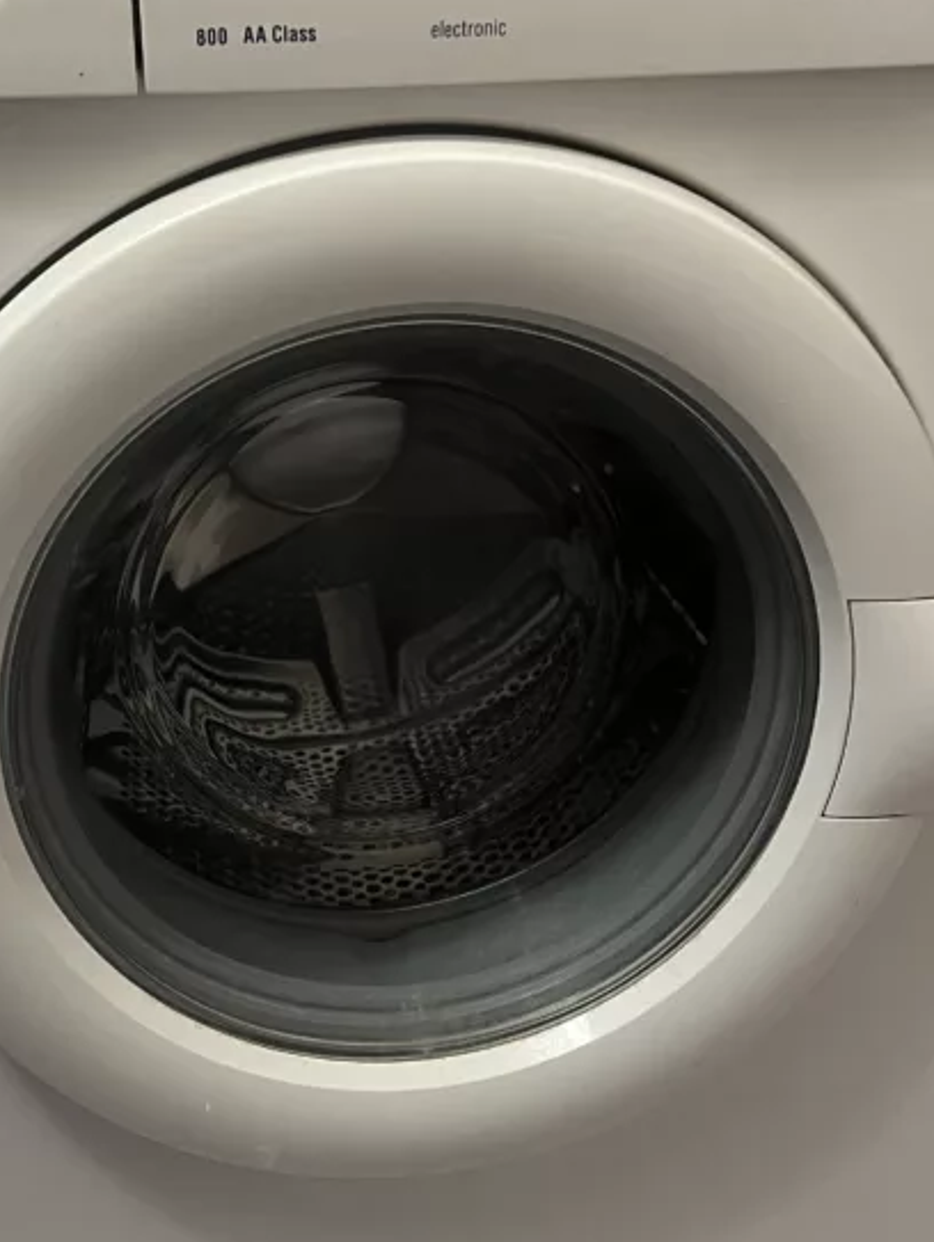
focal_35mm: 49
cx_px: 357
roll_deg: +2.0
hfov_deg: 29.6
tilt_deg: -27.2
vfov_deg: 38.8
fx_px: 1761
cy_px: 718
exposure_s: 1/50
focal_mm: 5.7
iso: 400
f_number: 1.5
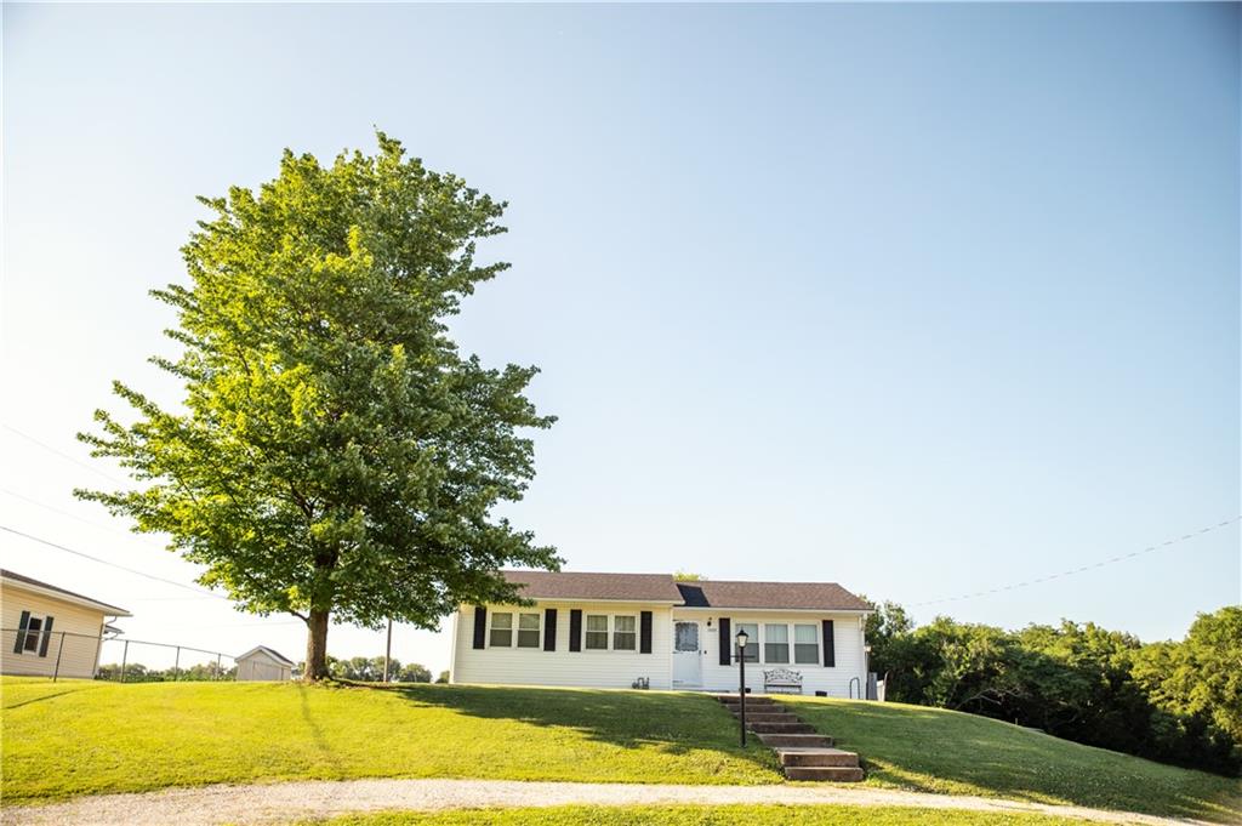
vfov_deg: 43.5
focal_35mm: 30
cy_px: 413
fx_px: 1034
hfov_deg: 62.0
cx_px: 621
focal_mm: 30
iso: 100
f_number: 3.5
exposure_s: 1/1250
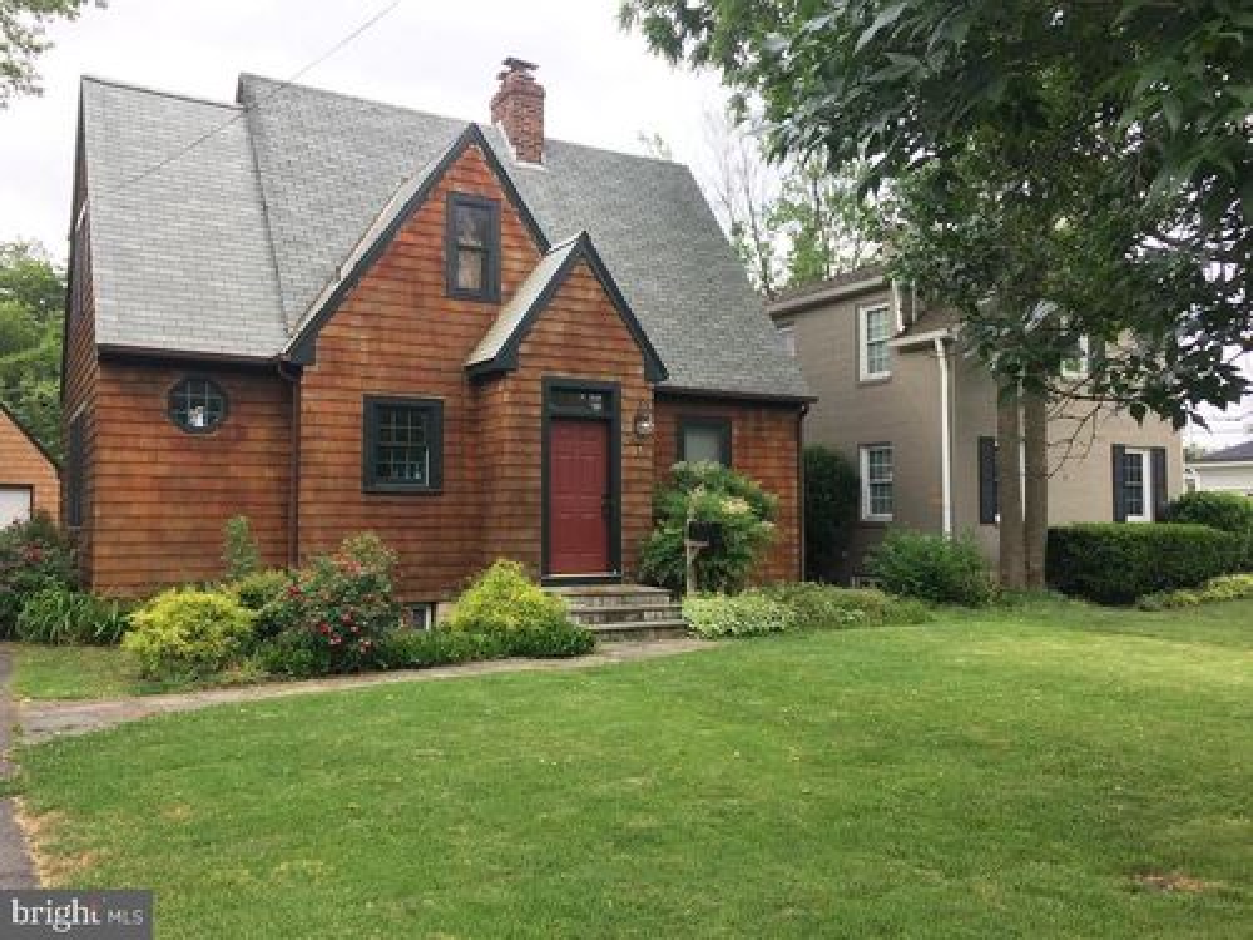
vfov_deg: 48.2
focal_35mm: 29
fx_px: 1050
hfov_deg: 61.7
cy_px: 470
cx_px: 626
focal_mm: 4.15
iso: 25
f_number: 2.2
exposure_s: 1/146
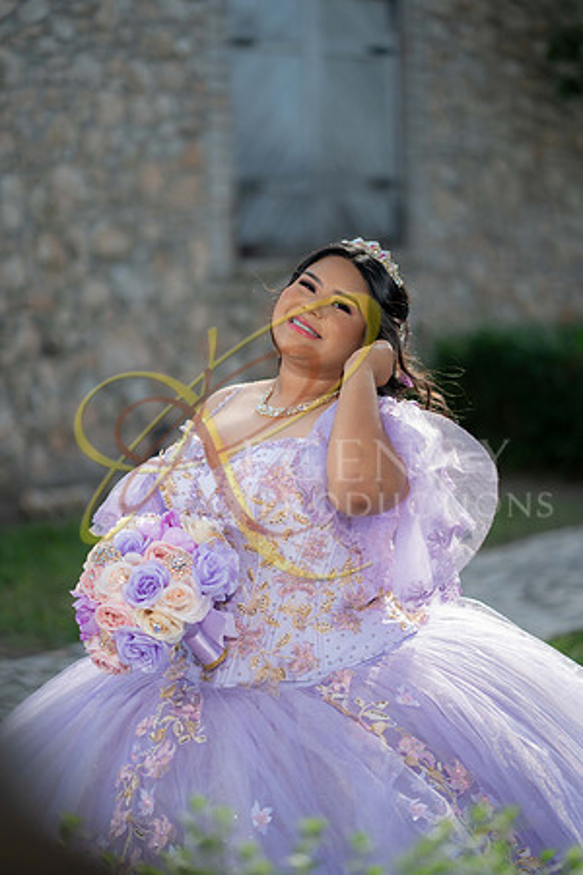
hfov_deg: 16.1
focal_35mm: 85
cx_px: 292
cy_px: 438
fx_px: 2065
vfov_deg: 23.9
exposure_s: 1/2000
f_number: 1.8
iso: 125
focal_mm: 85
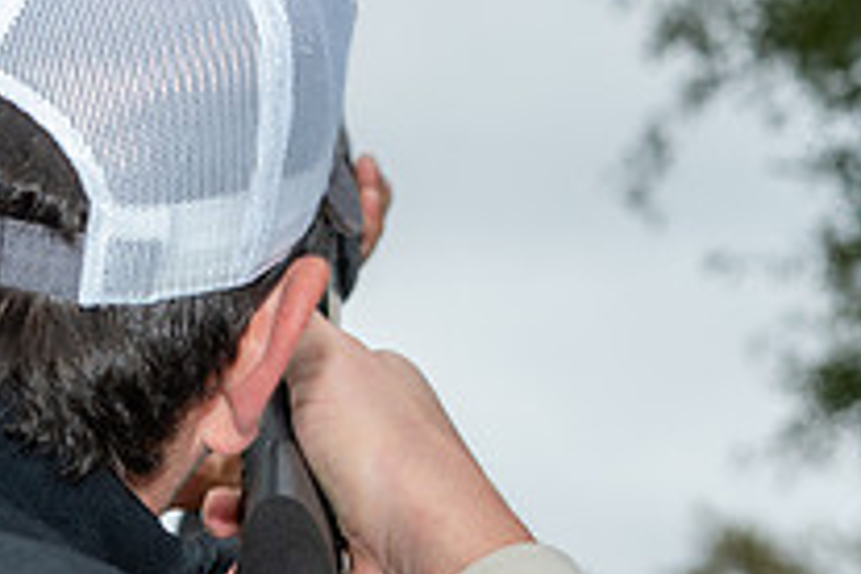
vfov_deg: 7.8
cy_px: -204
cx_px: 445
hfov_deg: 11.8
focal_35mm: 174
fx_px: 4161
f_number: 7.1
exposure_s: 1/160
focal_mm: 62
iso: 320
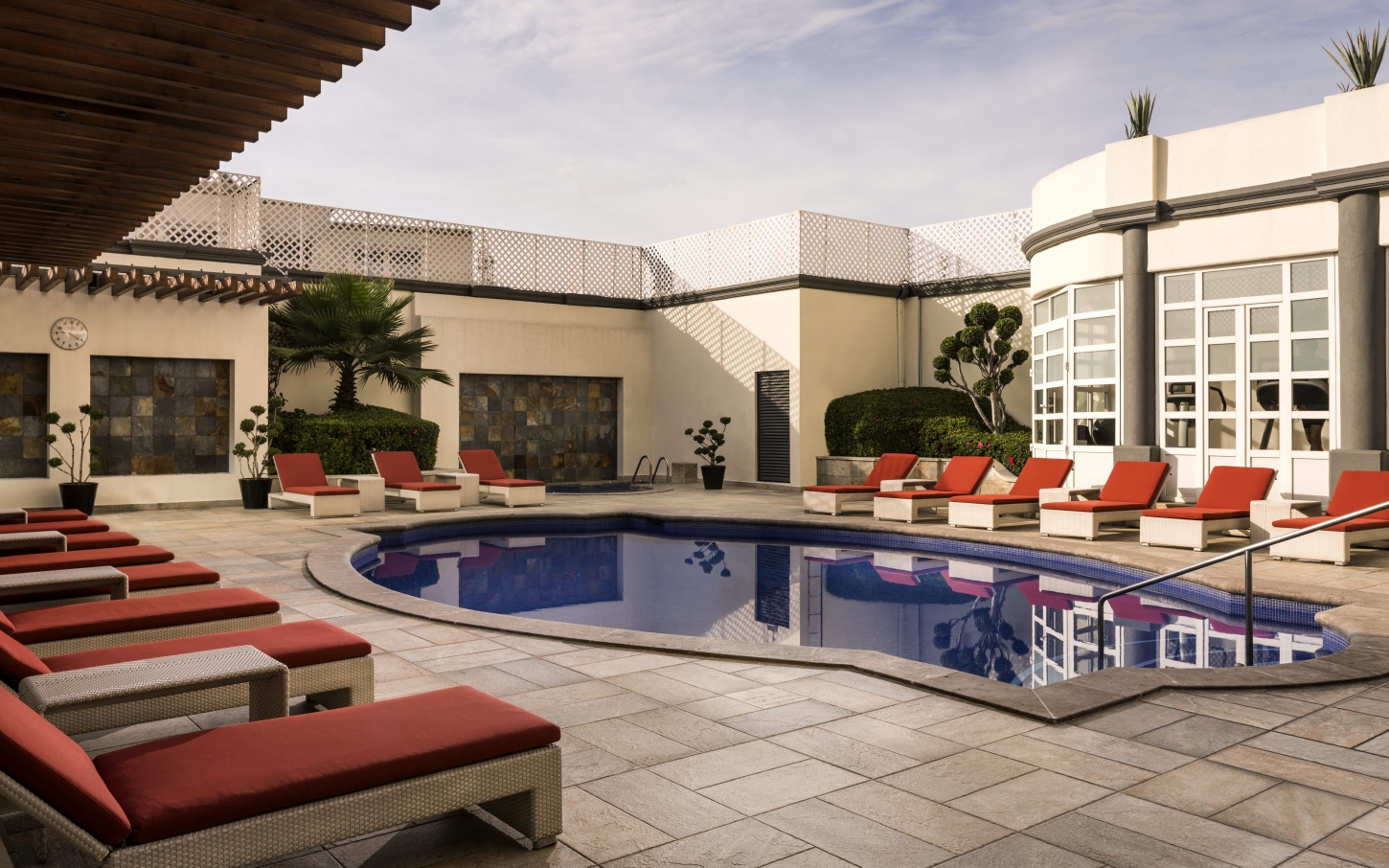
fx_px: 1022
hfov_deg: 68.4
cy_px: 420
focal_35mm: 27
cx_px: 669
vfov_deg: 46.0
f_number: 11
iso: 100
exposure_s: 1/125
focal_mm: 24
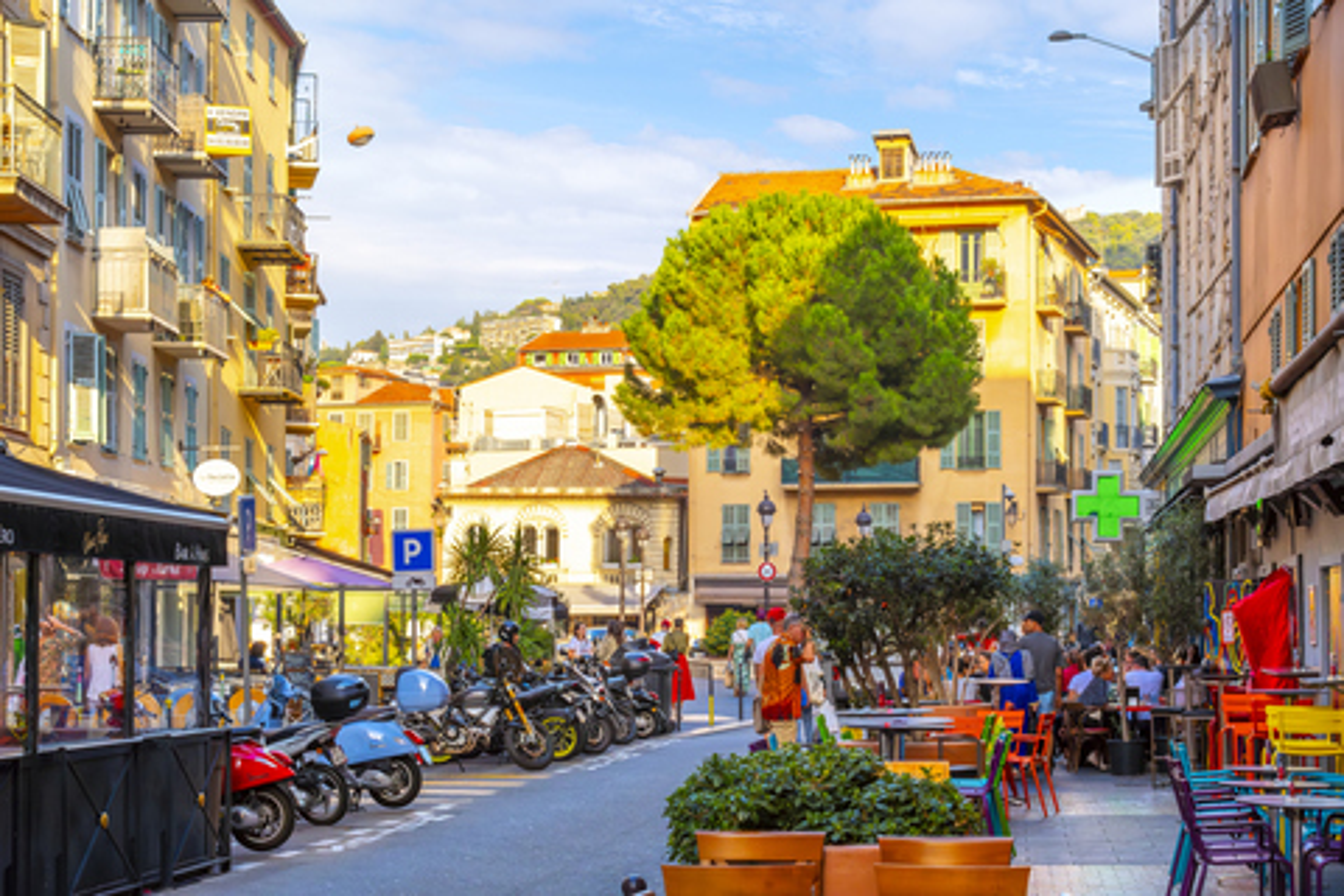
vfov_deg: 19.7
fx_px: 2576
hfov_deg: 29.2
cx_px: 672
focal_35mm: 69
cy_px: 448
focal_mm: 46
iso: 640
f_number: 11
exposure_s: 1/400
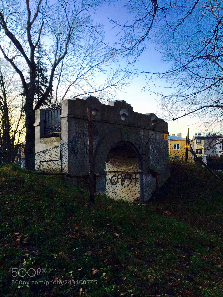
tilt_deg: +3.5
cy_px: 148
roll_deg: -0.1
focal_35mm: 29
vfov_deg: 61.7
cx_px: 112
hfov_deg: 48.2
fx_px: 249
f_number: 2.2
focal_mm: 4.15
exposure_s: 1/33
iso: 100
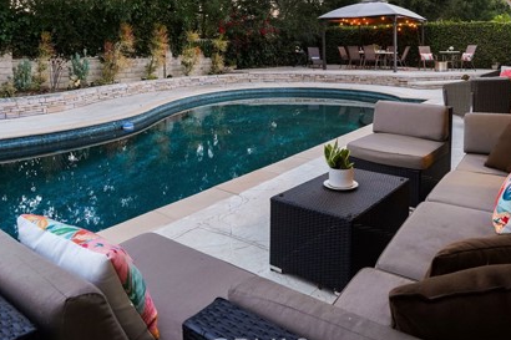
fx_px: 355
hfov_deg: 71.0
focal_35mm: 25
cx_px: 299
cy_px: 102
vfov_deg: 49.9
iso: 1250
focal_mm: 16
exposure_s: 1/30
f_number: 6.3
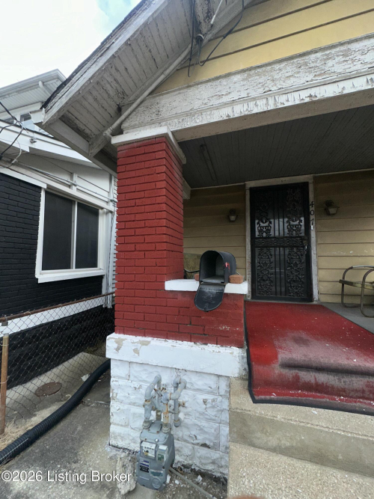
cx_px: 187
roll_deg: -1.6
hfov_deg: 85.7
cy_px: 250
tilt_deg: +3.5
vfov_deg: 102.1
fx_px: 202
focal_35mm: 14
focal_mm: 2.22
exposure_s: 1/520
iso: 32
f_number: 2.2
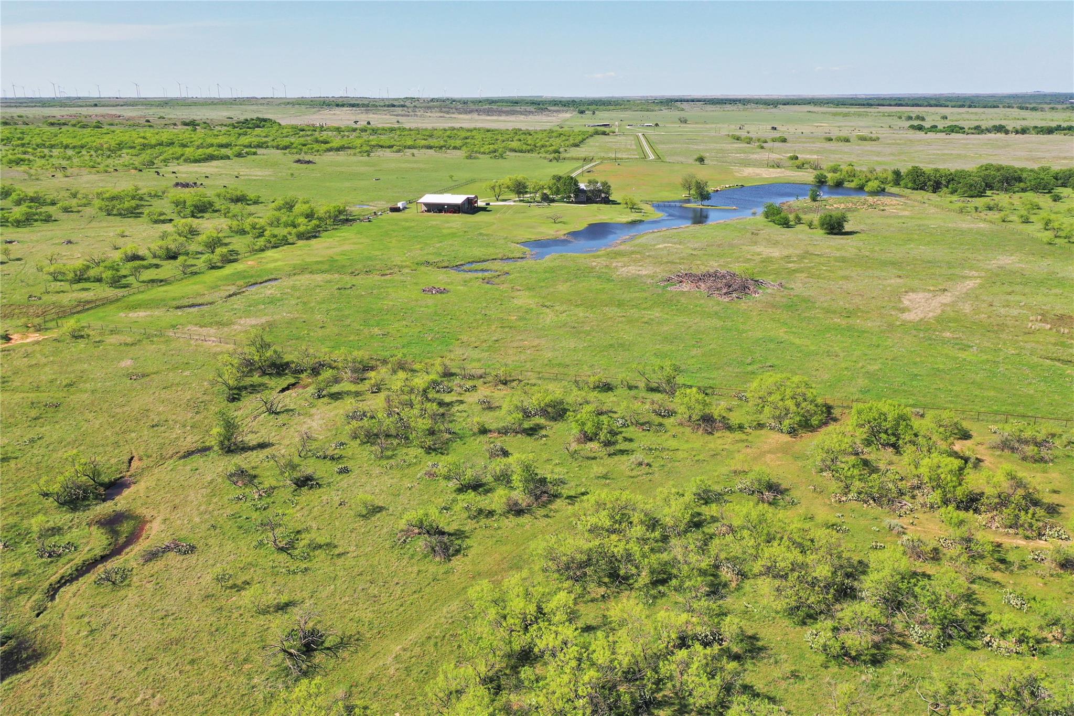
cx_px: 537
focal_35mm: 28
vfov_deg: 46.4
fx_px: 835
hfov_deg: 65.5
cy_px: 358
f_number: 5.6
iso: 100
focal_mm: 10.26
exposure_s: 1/500
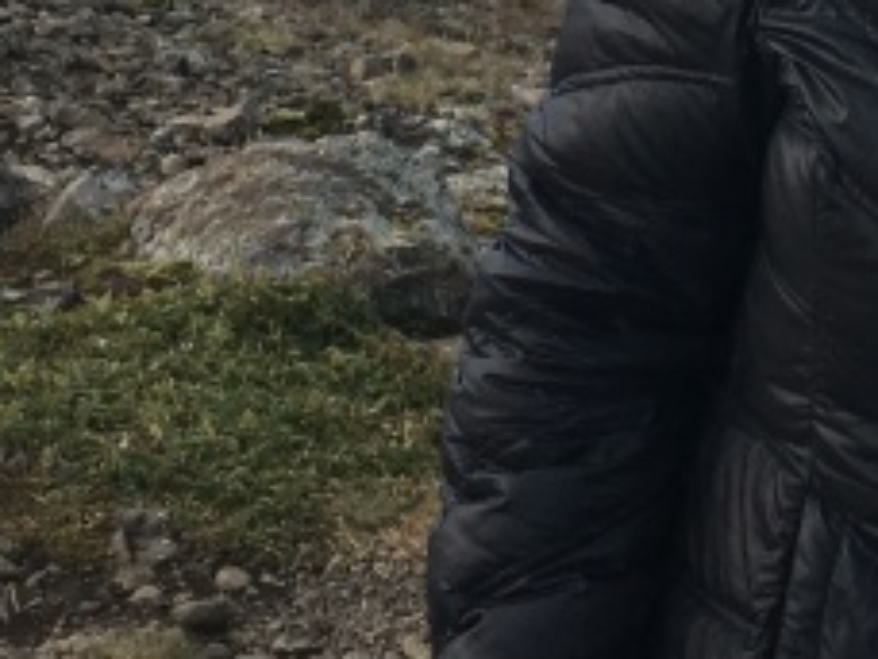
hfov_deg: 15.0
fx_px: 3297
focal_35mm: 130
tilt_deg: -6.8
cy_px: -520
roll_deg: +0.0
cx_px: 774
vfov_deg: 10.7
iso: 25
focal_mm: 4.15
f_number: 2.2
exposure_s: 1/1012
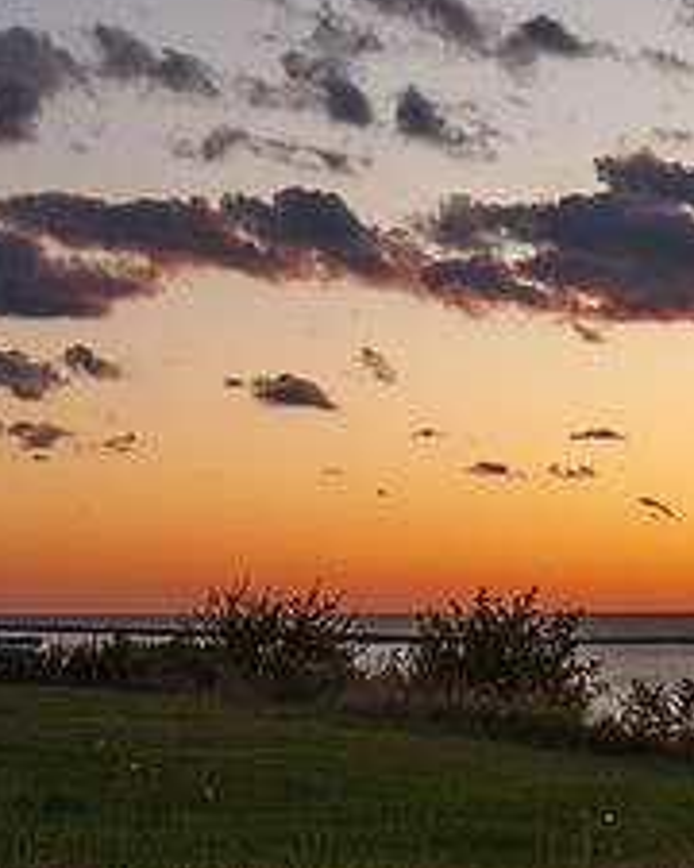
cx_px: 379
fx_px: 2105
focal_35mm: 82
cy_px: 177
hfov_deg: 18.7
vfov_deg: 23.0
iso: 100
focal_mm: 18
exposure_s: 1/80
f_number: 8
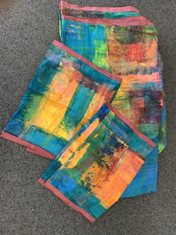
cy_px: 118
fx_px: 176
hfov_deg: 53.1
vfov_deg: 67.3
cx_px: 88
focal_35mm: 26
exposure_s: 1/100
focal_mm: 4.25
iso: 80
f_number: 1.8
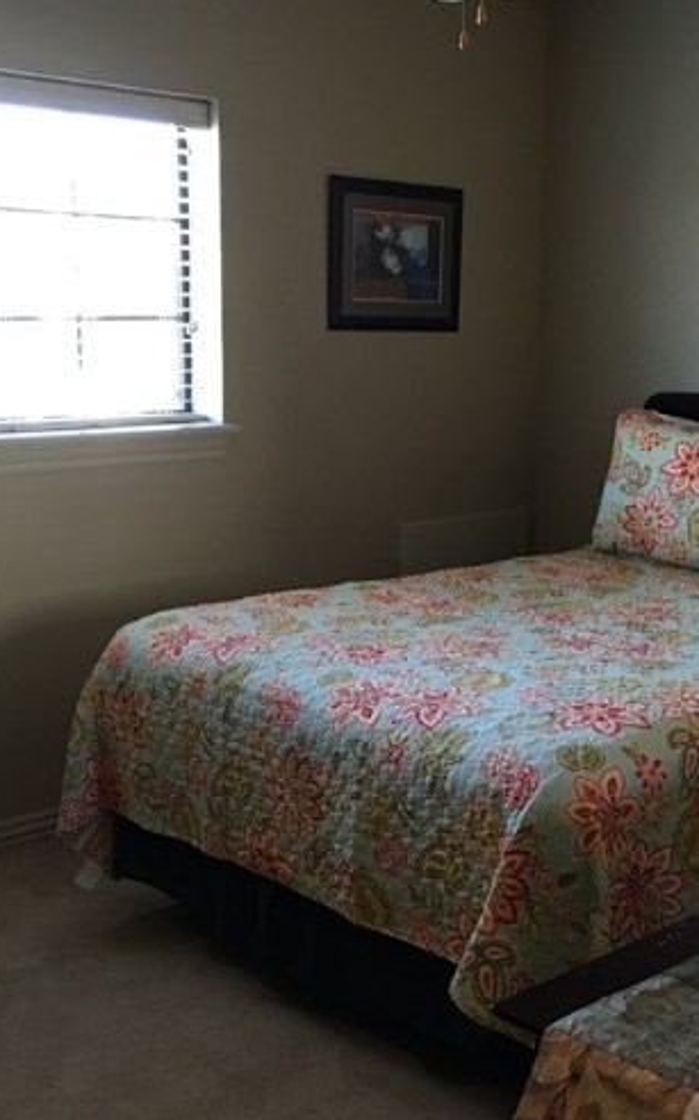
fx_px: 1465
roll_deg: -1.9
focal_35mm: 48
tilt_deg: -11.4
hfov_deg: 26.8
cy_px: 633
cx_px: 426
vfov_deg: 41.8
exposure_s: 1/15
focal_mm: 4.15
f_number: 2.2
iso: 80
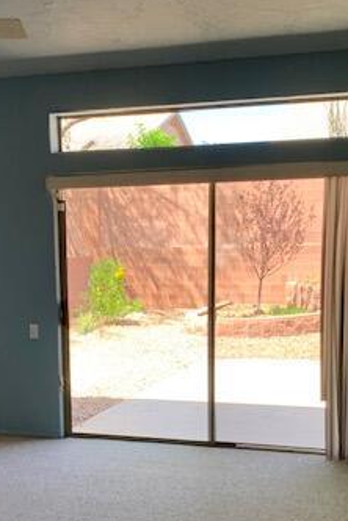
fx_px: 754
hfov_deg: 26.0
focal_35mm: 52
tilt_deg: -4.9
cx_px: 158
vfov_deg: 37.6
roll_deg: -0.1
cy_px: 366
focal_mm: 4.25
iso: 32
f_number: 1.8
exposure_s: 1/122
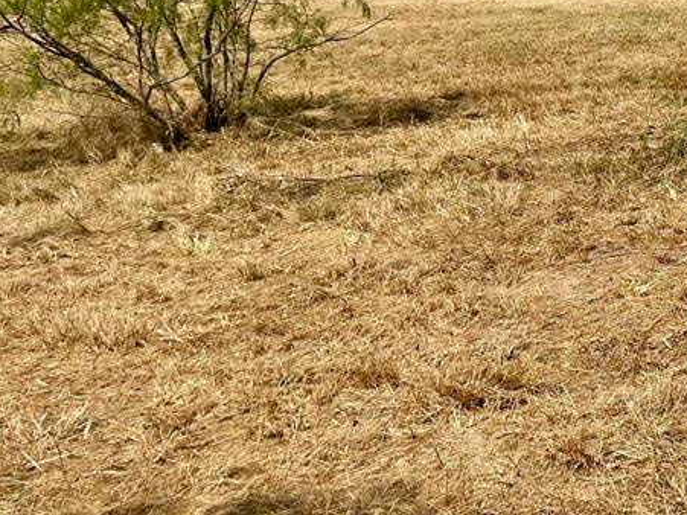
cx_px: 777
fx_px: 1171
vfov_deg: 24.1
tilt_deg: -2.6
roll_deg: +2.9
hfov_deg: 29.2
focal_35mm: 59
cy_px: 53
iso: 32
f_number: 1.6
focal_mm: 4.2
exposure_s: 1/5814
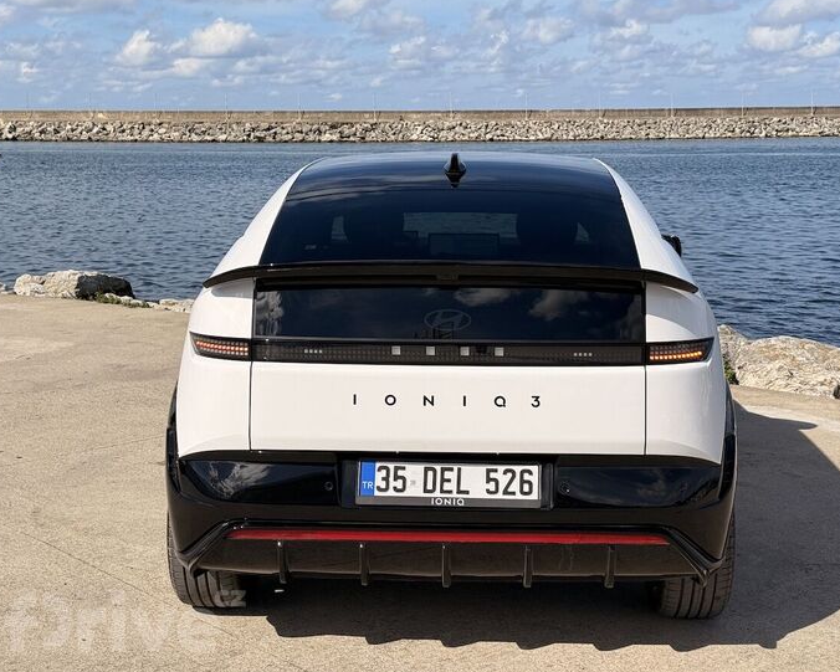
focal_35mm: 51
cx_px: 441
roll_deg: +0.3
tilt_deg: -9.0
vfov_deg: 29.7
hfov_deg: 36.6
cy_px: 337
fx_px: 1268
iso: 80
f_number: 1.78
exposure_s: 1/8772
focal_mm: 6.76
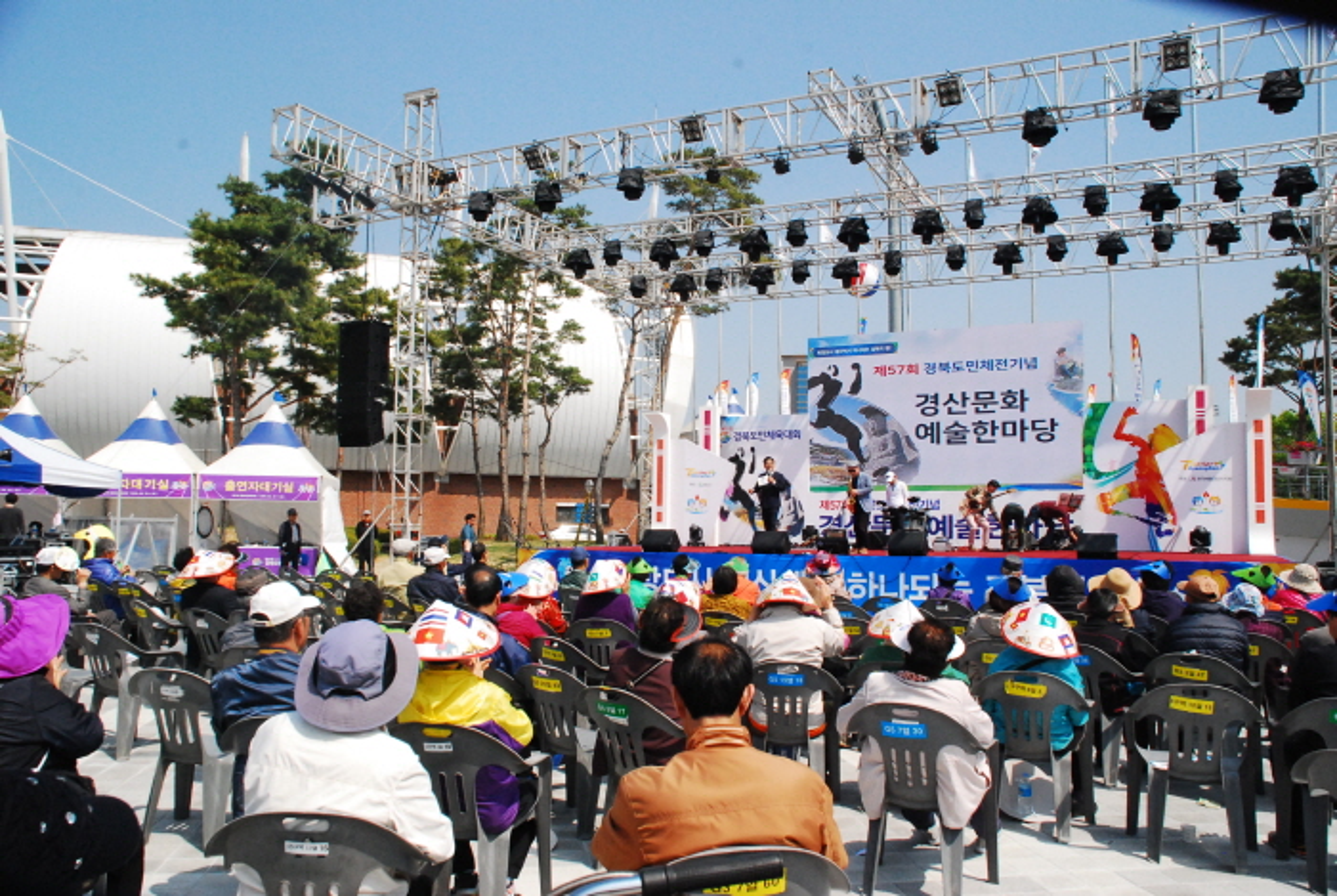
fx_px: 1004
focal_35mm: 27
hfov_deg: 67.3
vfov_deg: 48.1
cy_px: 448
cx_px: 668
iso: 1250
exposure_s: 1/1000
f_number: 16
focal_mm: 18
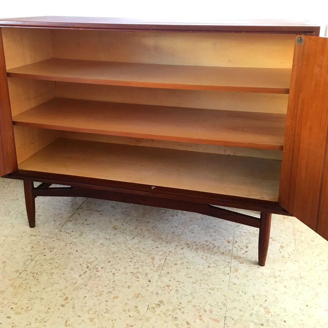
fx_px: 375
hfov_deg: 47.2
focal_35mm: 35
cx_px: 163
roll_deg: +1.0
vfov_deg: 46.7
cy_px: 118
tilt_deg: -16.7
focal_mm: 4.15
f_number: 2.2
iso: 160
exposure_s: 1/33
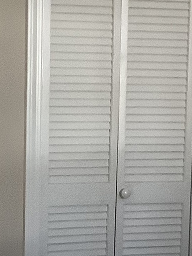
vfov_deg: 14.2
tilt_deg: -8.3
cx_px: 89
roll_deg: -1.0
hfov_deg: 10.7
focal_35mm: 139
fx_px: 1029
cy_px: 166
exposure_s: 1/60
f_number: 2.4
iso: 250
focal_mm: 3.3
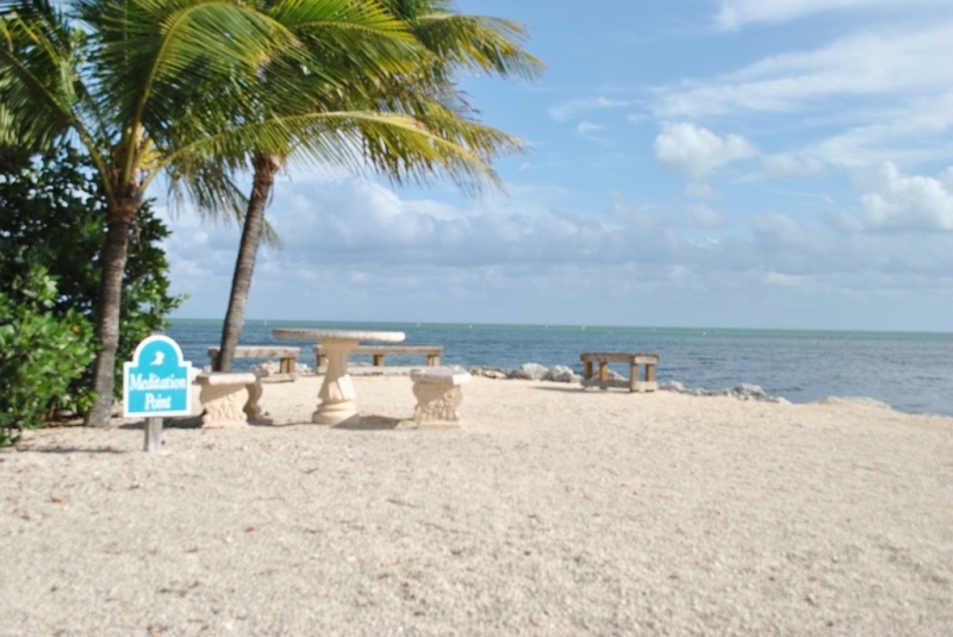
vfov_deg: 34.3
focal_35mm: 39
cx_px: 476
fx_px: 1033
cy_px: 318
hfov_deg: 49.5
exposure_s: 1/400
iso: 100
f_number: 8
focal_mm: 26
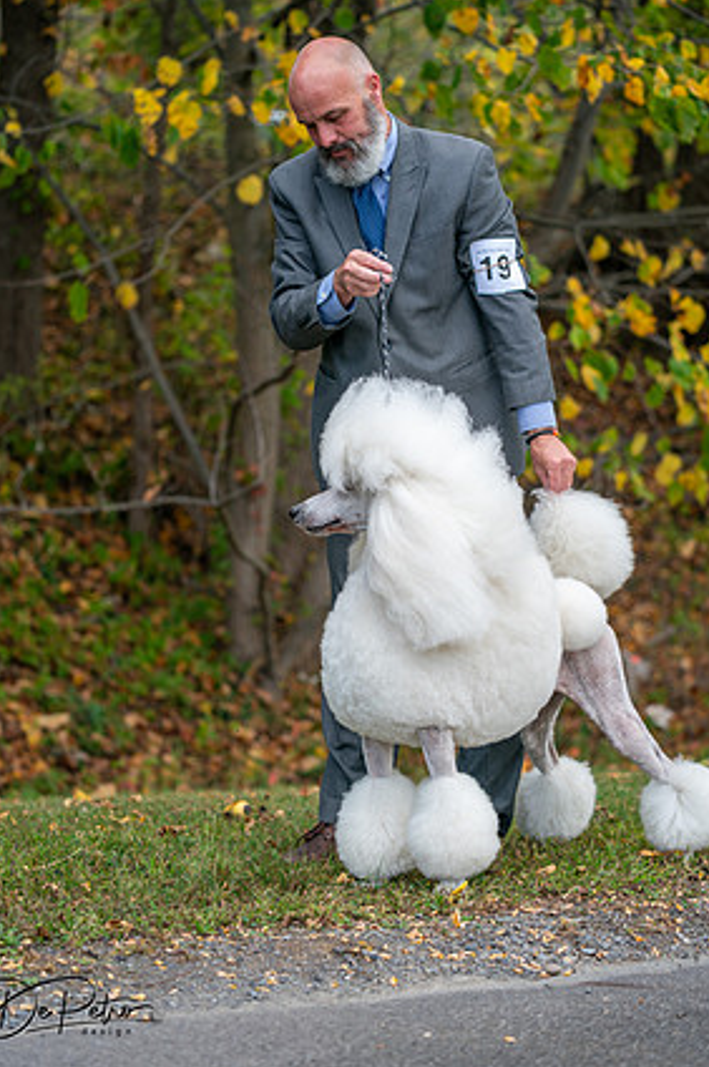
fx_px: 2515
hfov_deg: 16.0
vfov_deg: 23.9
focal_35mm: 85
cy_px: 513
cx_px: 347
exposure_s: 1/800
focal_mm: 80
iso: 160
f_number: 2.8
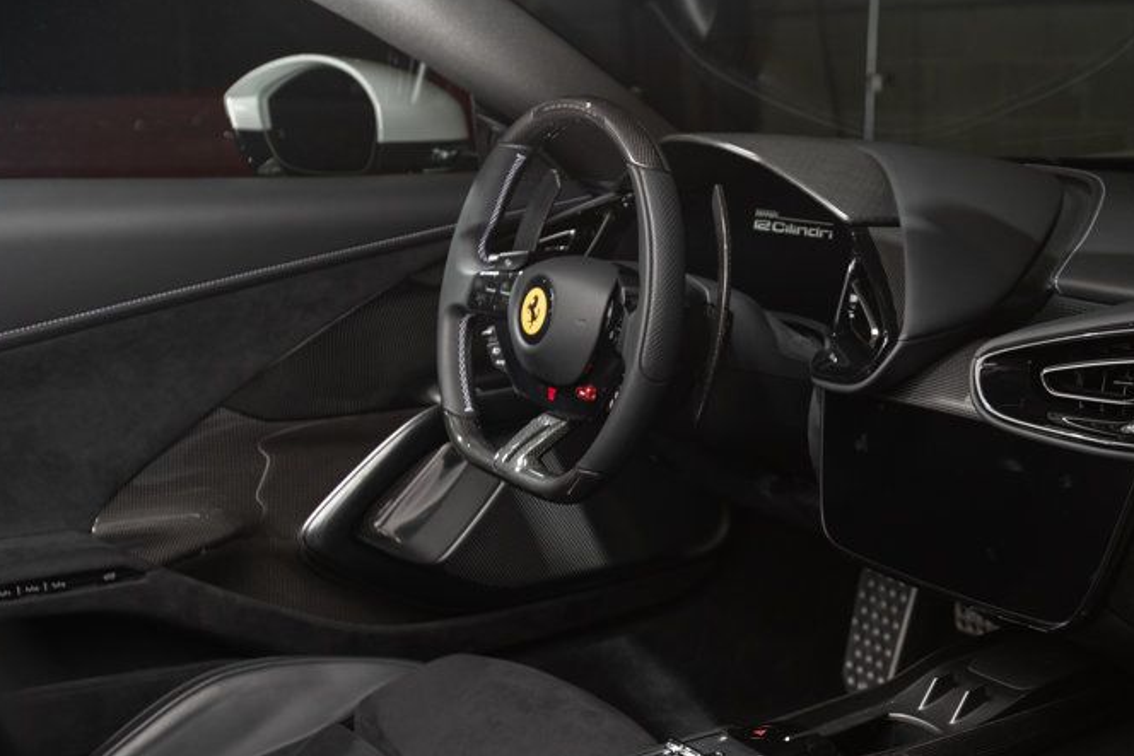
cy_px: 533
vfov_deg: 24.9
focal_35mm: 54
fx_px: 1701
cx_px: 854
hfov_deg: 36.0
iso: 640
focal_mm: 35
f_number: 3.5
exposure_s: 1/160
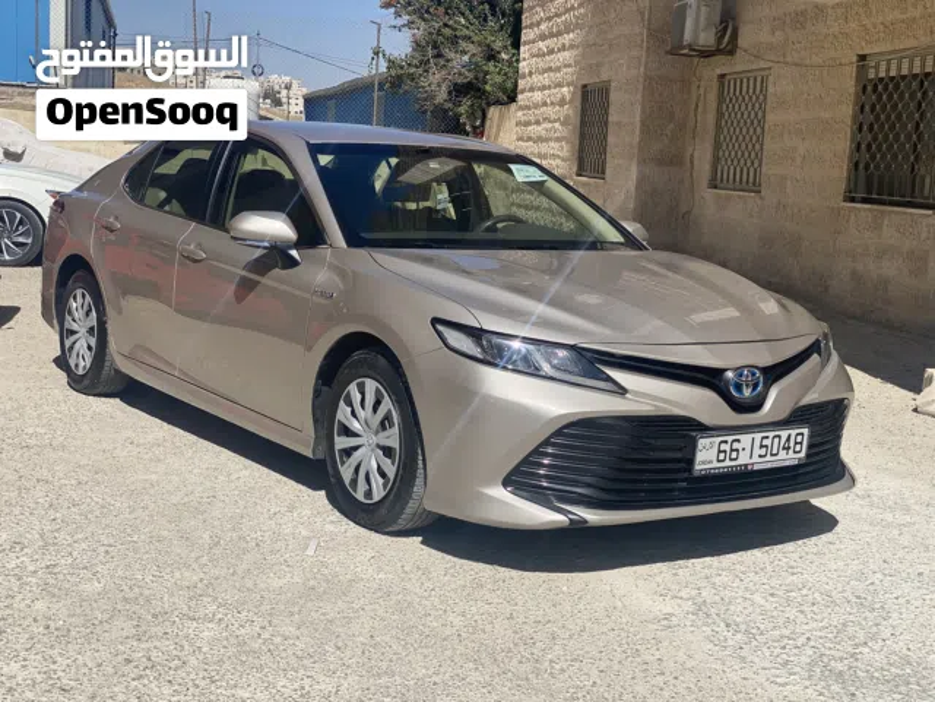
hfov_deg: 36.8
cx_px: 468
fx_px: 1405
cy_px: 351
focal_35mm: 52
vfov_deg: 28.0
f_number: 2
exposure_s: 1/2660
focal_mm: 6
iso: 20
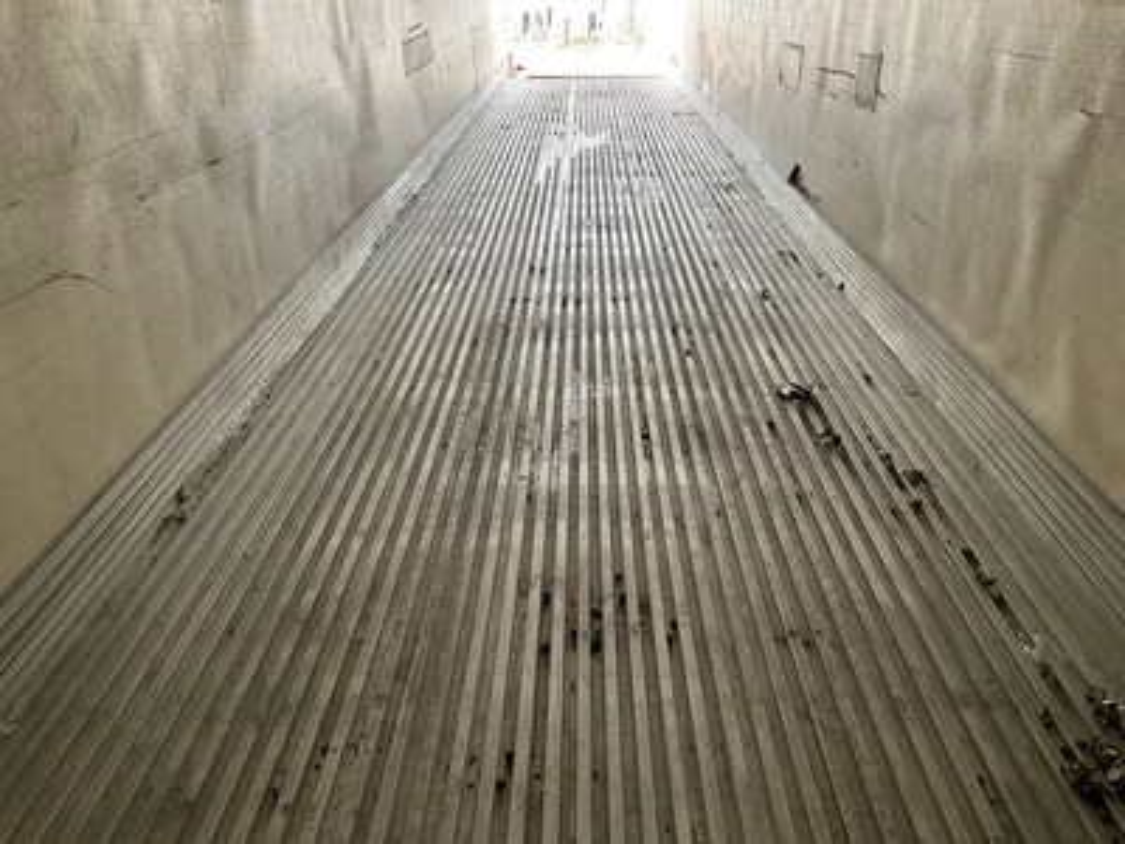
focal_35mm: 29
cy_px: 422
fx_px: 942
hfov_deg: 61.7
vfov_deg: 48.2
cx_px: 562
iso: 64
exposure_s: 1/70
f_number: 1.8
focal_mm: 3
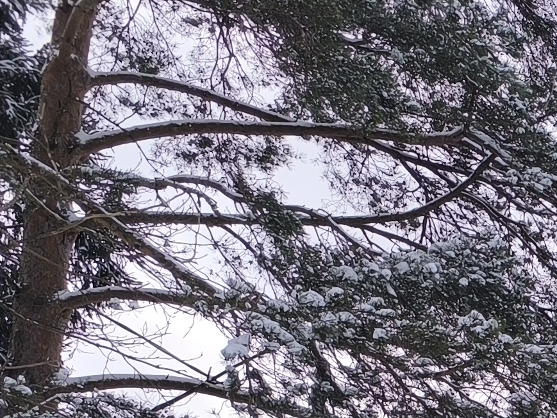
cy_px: 959
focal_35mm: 108
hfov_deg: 13.7
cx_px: 1290
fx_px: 1738
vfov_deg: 11.6
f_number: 1.65
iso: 50
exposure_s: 1/365
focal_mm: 6.14
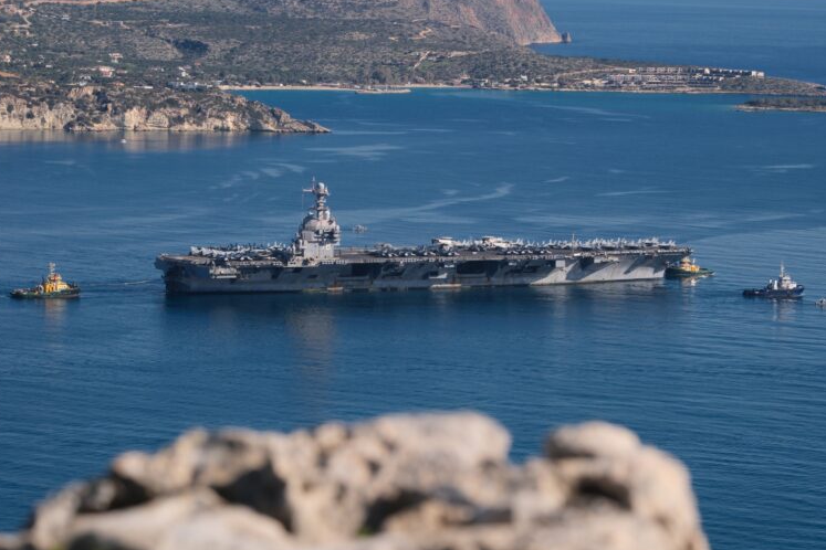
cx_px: 408
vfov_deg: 9.3
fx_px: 3373
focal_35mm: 147
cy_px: 277
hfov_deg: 14.0
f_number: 13
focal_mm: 95
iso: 500
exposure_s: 1/500
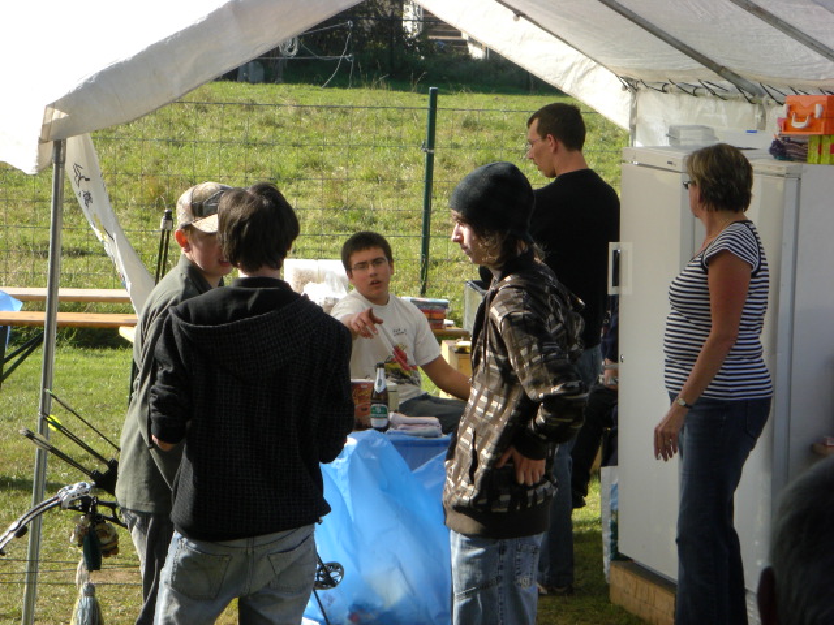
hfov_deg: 9.8
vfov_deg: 7.4
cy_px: 312
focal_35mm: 201
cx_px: 417
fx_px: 4843
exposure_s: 1/400
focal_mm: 33.1
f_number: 4.6
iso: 100
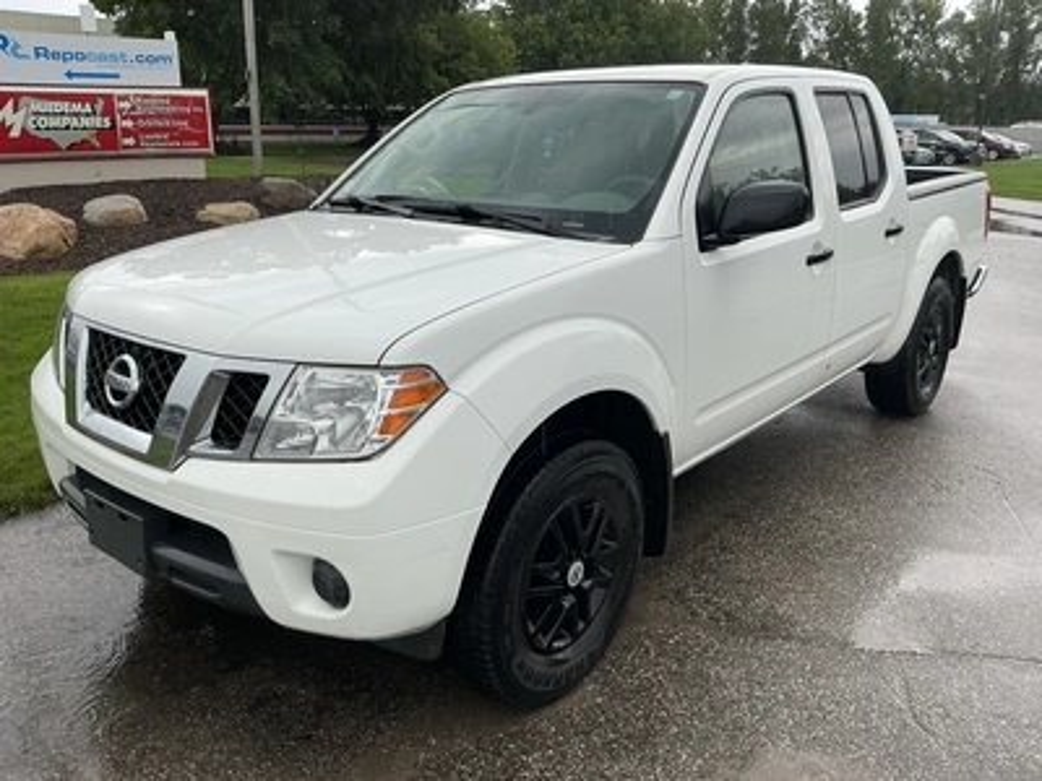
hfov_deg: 63.4
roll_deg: -0.7
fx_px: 843
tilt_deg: -16.7
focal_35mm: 28
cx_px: 521
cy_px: 390
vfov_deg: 49.7
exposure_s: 1/122
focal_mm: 3
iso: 40
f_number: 1.8
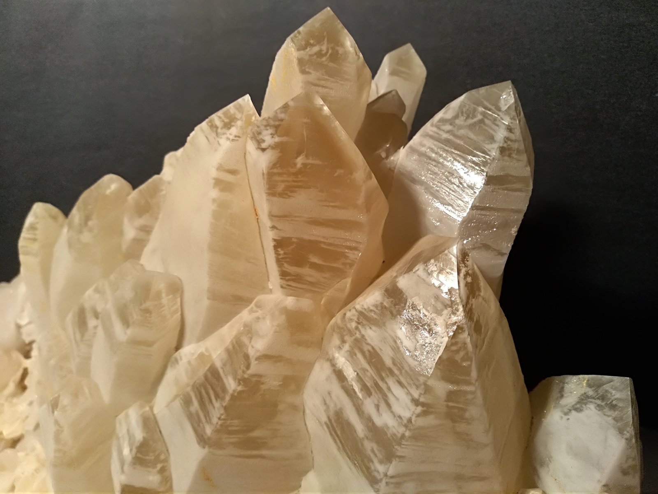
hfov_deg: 67.3
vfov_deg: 53.1
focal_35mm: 26
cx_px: 329
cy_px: 247
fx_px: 494
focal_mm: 3.54
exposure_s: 1/30
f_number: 2
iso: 299
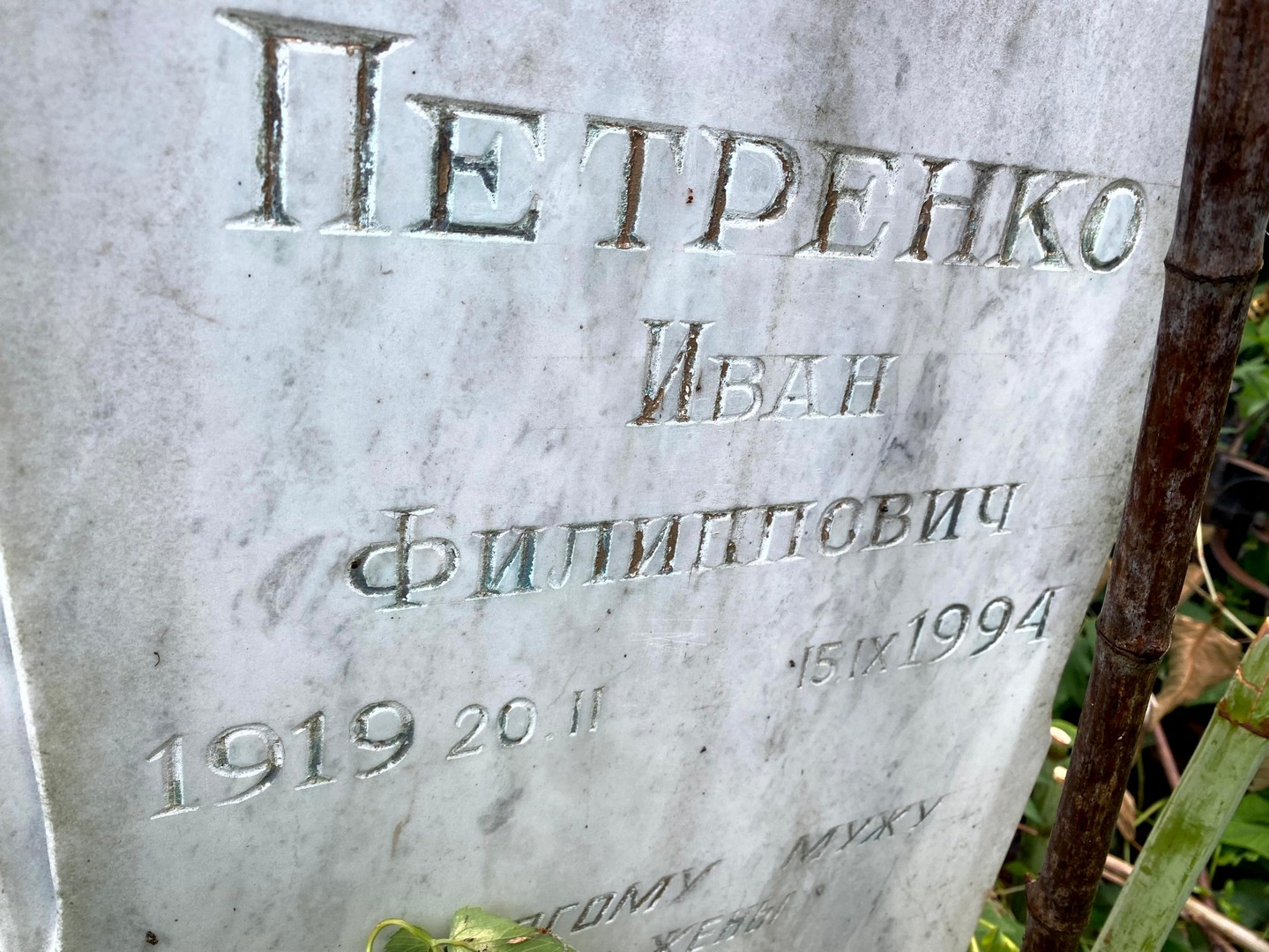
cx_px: 634
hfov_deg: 67.3
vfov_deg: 53.1
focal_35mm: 26
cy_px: 476
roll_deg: -10.9
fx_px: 953
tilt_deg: -23.0
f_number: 1.8
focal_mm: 4.25
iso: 32
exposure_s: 1/275
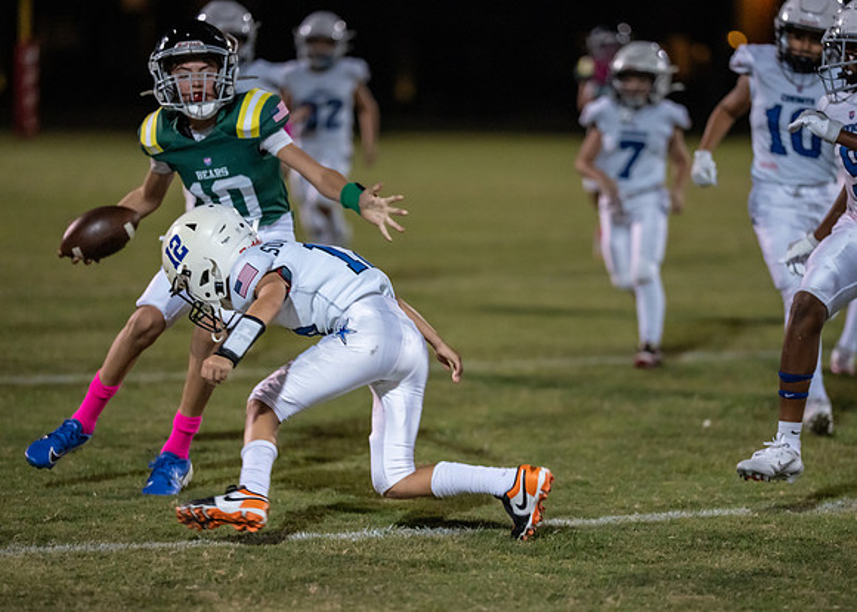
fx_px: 3478
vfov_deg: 10.1
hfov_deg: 14.0
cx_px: 462
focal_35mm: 143
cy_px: 306
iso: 4000
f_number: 1.8
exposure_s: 1/1000
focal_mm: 135
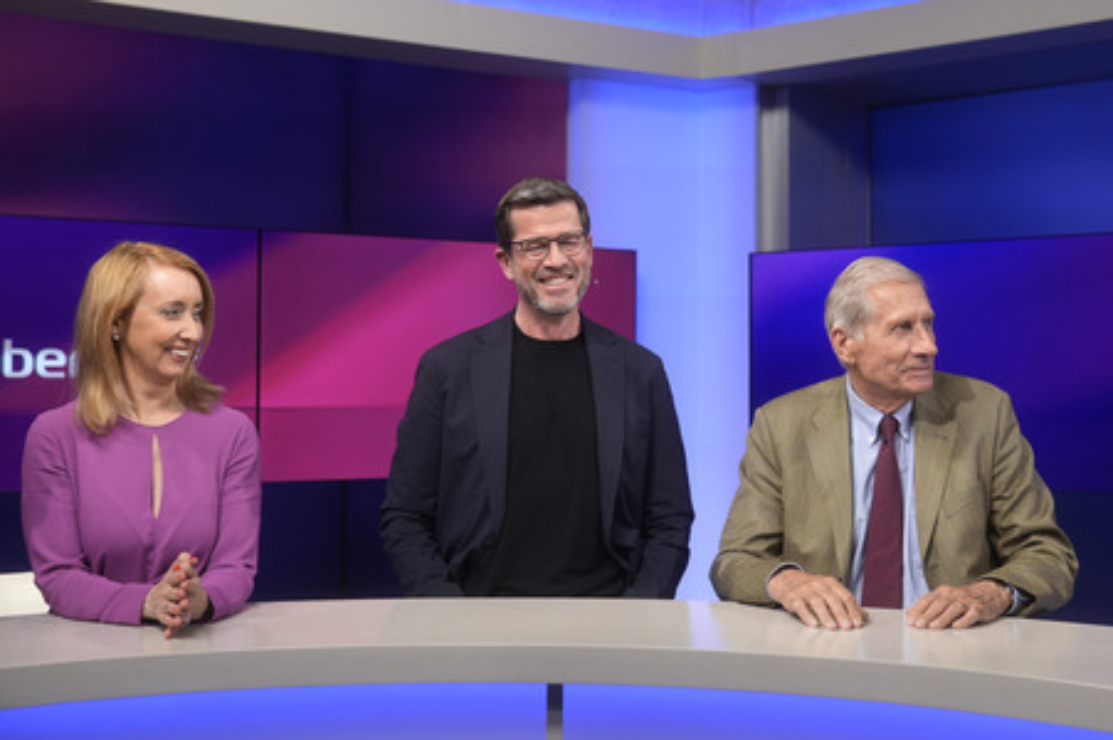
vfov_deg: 29.8
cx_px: 556
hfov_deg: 43.6
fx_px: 1390
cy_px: 370
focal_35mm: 45
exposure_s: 1/250
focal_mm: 30
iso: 640
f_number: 2.2
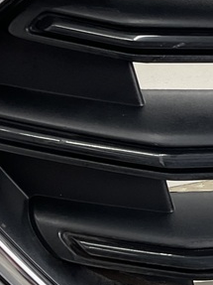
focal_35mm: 102
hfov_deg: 13.4
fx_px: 837
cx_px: 349
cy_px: 142
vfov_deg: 19.3
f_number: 1.8
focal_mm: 3
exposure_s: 1/100
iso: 32
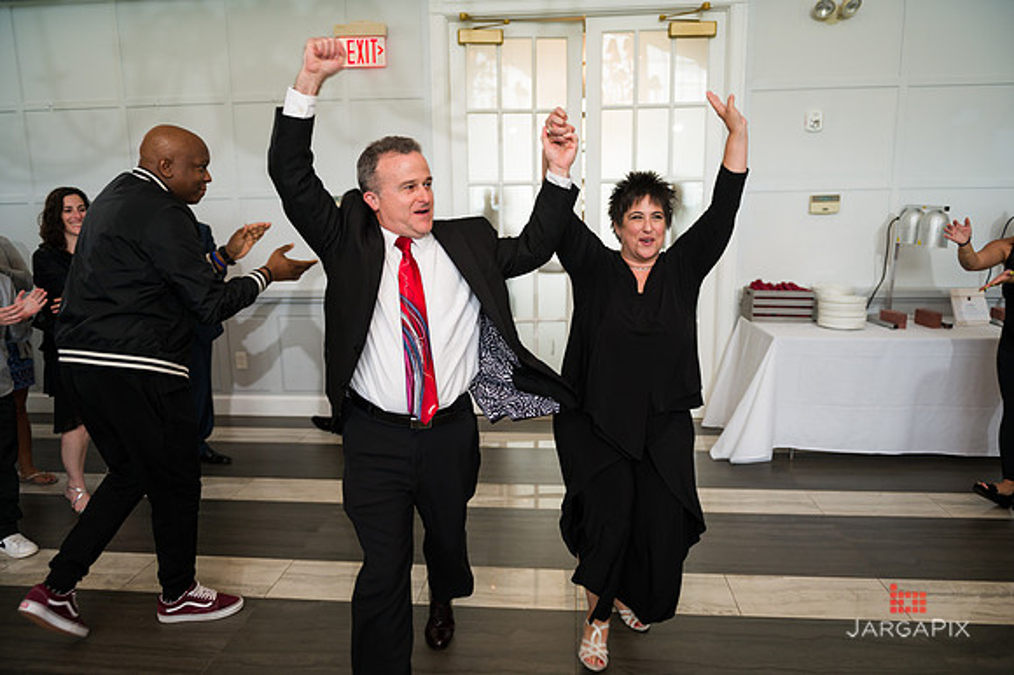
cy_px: 338
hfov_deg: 73.8
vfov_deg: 53.1
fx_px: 676
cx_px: 507
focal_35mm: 24
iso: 400
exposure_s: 1/200
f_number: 3.2
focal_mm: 24
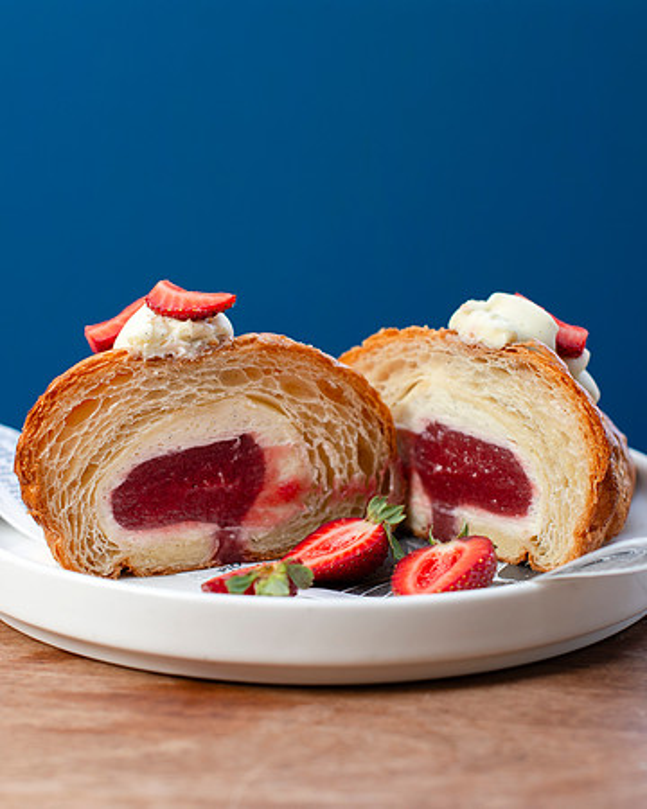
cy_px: 424
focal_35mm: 74
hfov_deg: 20.7
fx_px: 1773
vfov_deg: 25.7
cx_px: 314
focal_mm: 50
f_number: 3.5
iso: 200
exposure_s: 1/200
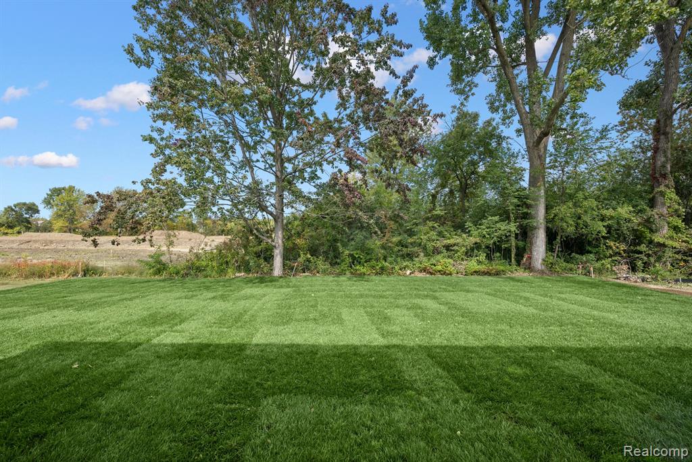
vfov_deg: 81.2
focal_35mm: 14
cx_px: 346
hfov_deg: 104.2
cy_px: 231
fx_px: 269
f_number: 9
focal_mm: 14
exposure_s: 1/80
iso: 80
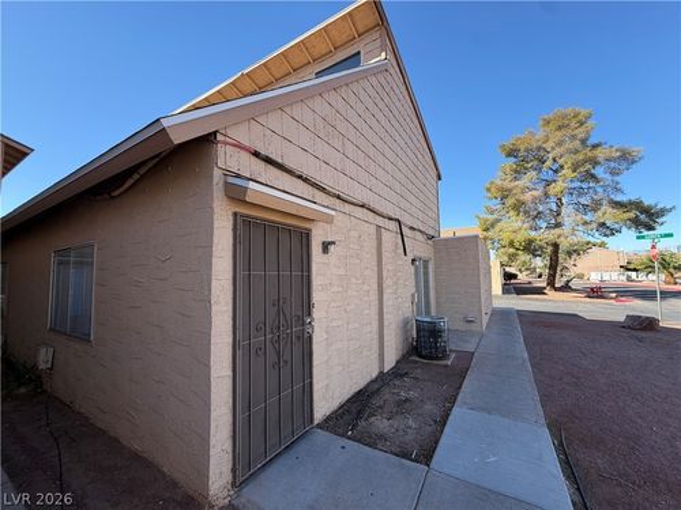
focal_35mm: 14
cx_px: 340
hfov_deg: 102.1
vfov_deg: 85.7
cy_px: 255
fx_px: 275
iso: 40
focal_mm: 2.22
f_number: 2.2
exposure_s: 1/527
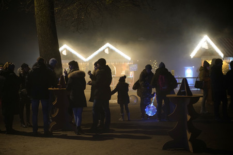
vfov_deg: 18.2
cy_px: 78
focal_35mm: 75
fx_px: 485
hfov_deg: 27.0
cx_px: 116
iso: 1250
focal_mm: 75
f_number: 2.8
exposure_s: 1/40
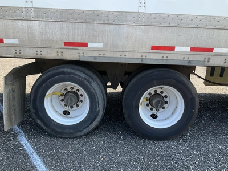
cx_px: 114
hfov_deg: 61.7
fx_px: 191
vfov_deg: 48.2
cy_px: 86
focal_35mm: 29
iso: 25
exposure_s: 1/320
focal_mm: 3
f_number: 1.8
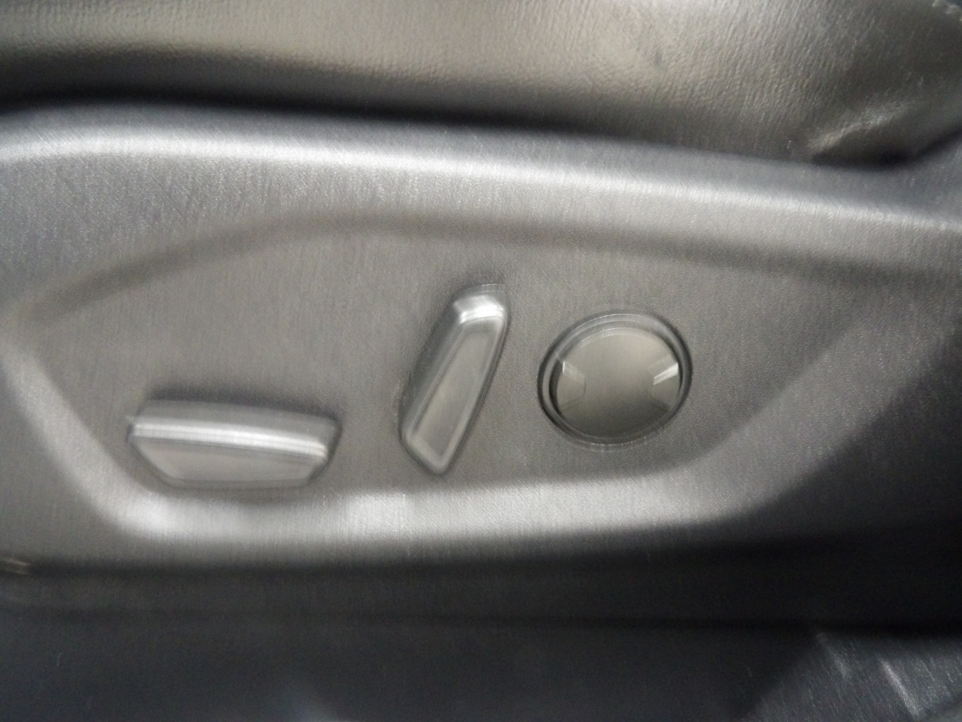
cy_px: 361
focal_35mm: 24
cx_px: 481
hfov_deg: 71.6
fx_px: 667
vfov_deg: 56.8
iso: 800
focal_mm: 4.3
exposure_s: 1/4
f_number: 3.2
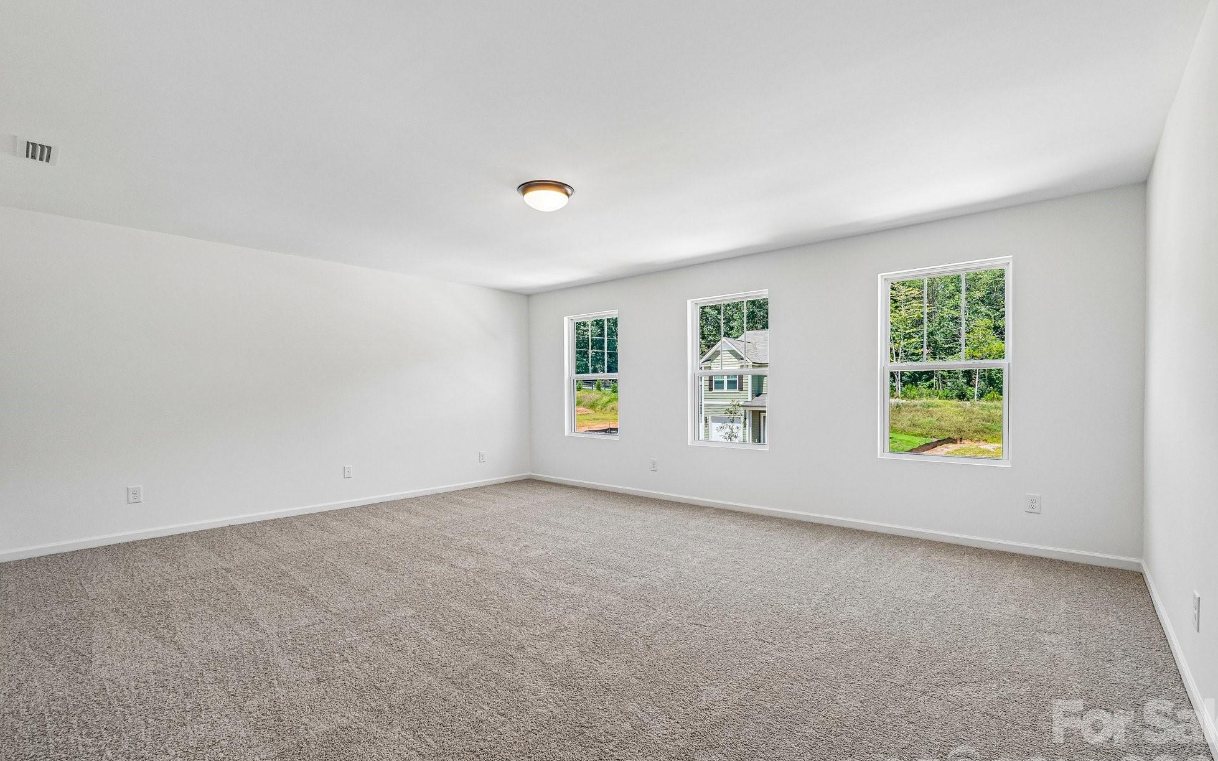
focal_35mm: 16
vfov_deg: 71.2
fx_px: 531
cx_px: 614
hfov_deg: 97.8
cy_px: 397
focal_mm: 10
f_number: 8
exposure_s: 1/30
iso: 400
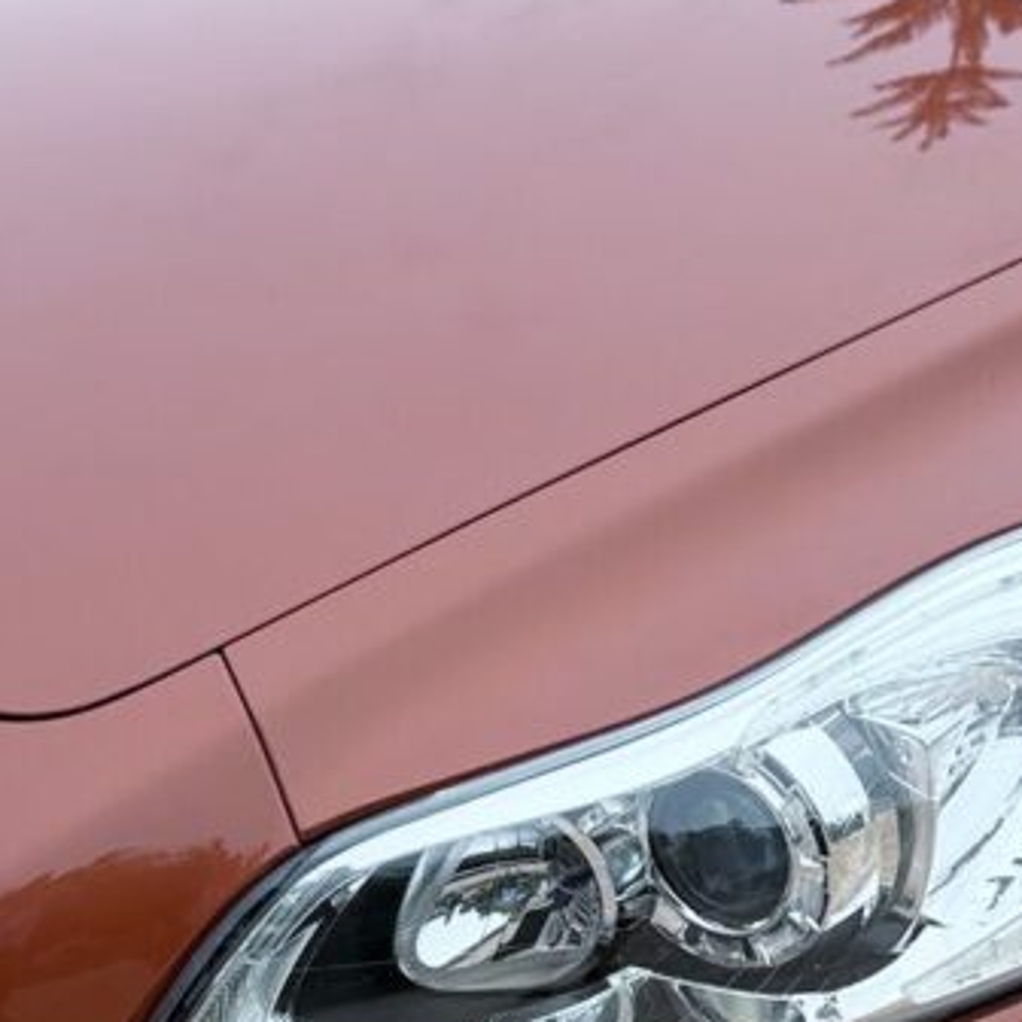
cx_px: 630
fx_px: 3374
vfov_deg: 17.1
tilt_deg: -20.5
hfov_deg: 17.2
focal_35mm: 101
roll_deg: -0.9
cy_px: 745
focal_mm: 6.76
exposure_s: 1/345
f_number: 1.78
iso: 80
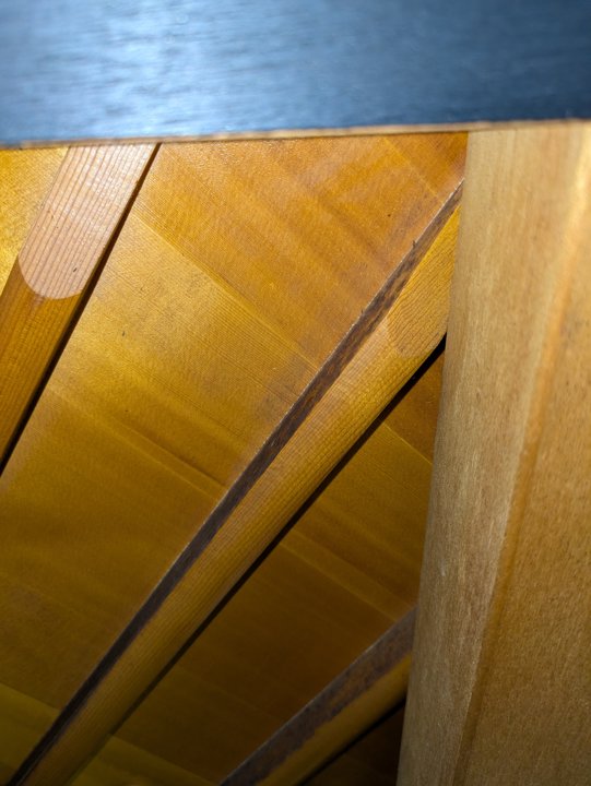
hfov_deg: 54.9
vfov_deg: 69.4
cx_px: 296
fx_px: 568
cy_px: 393
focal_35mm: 25
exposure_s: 1/100
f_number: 1.89
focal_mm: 5.43
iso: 333
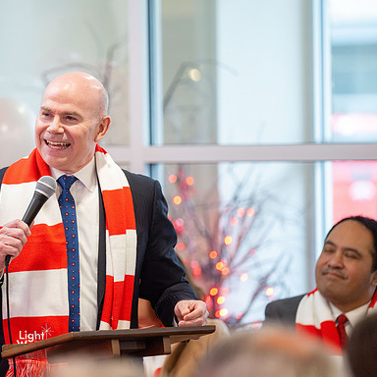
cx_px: 114
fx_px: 3167
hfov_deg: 6.8
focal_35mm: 257
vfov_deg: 6.8
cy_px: 188
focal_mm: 200
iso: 8000
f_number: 2.8
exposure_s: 1/400
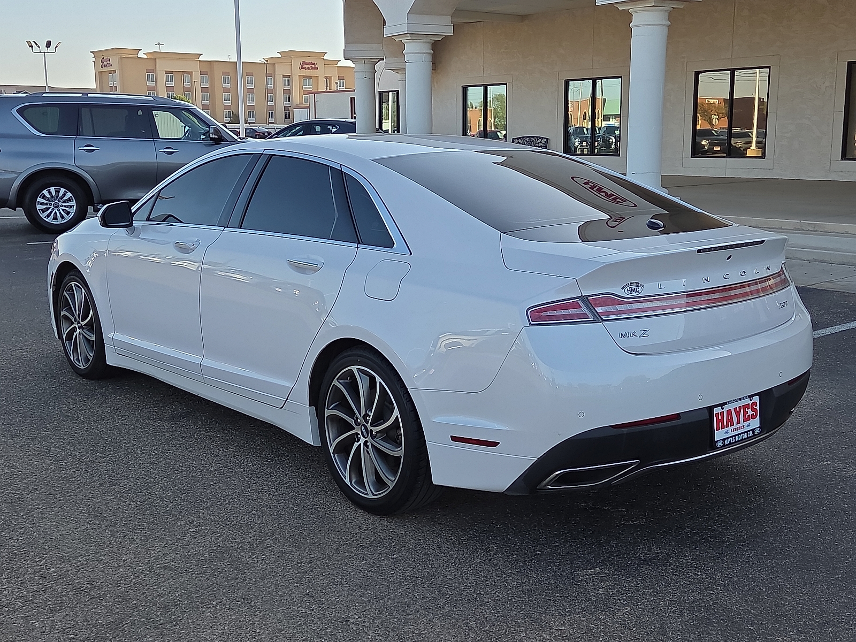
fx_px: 989
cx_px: 428
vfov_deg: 36.0
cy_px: 321
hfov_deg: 46.8
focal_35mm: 40
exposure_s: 1/714
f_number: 1.8
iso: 25
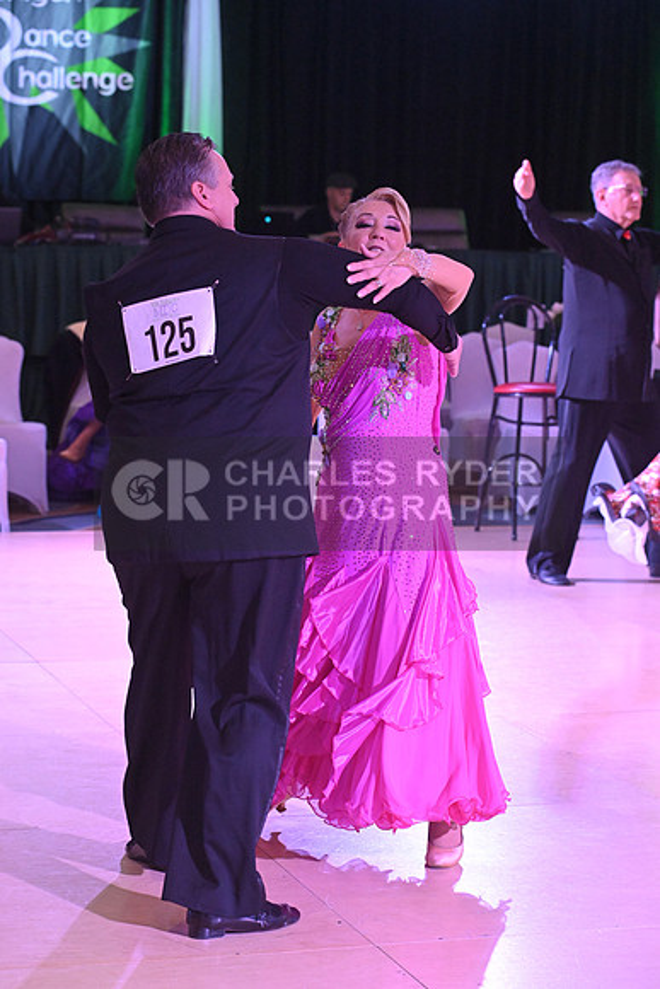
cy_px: 494
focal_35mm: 95
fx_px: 2611
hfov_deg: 14.4
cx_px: 330
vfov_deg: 21.5
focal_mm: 95
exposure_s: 1/320
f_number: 5.6
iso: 5000
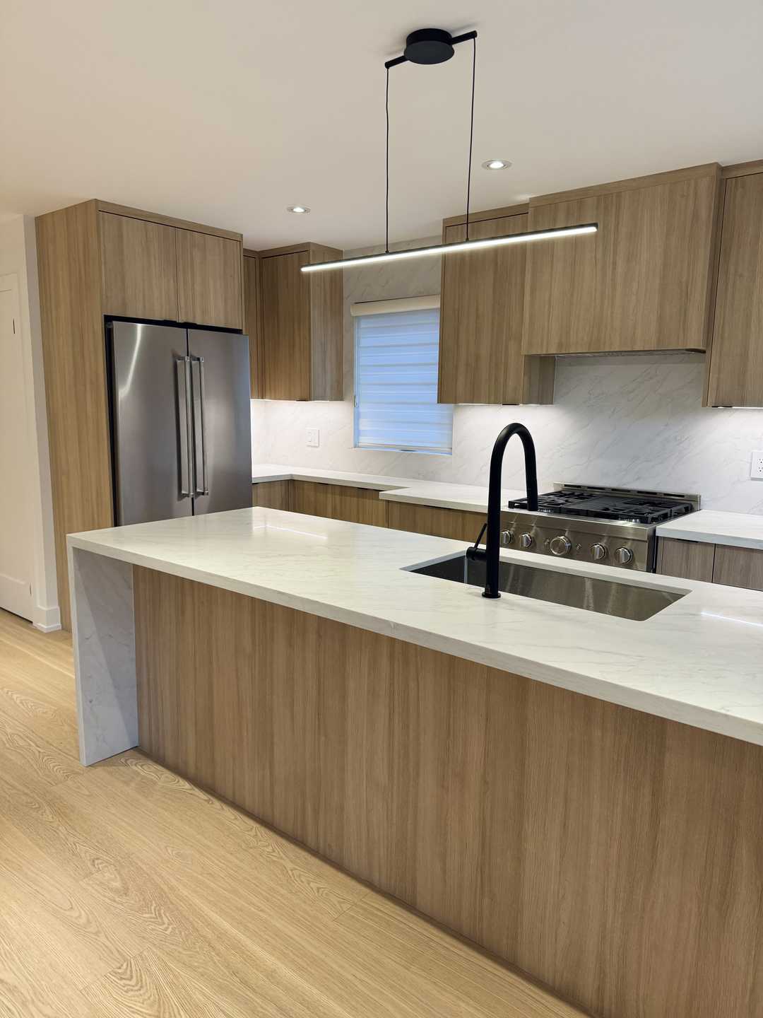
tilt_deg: -7.9
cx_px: 382
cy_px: 509
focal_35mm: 24
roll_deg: -1.5
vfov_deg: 71.6
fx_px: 705
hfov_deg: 56.8
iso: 200
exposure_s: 1/120
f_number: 1.78
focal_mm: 6.76
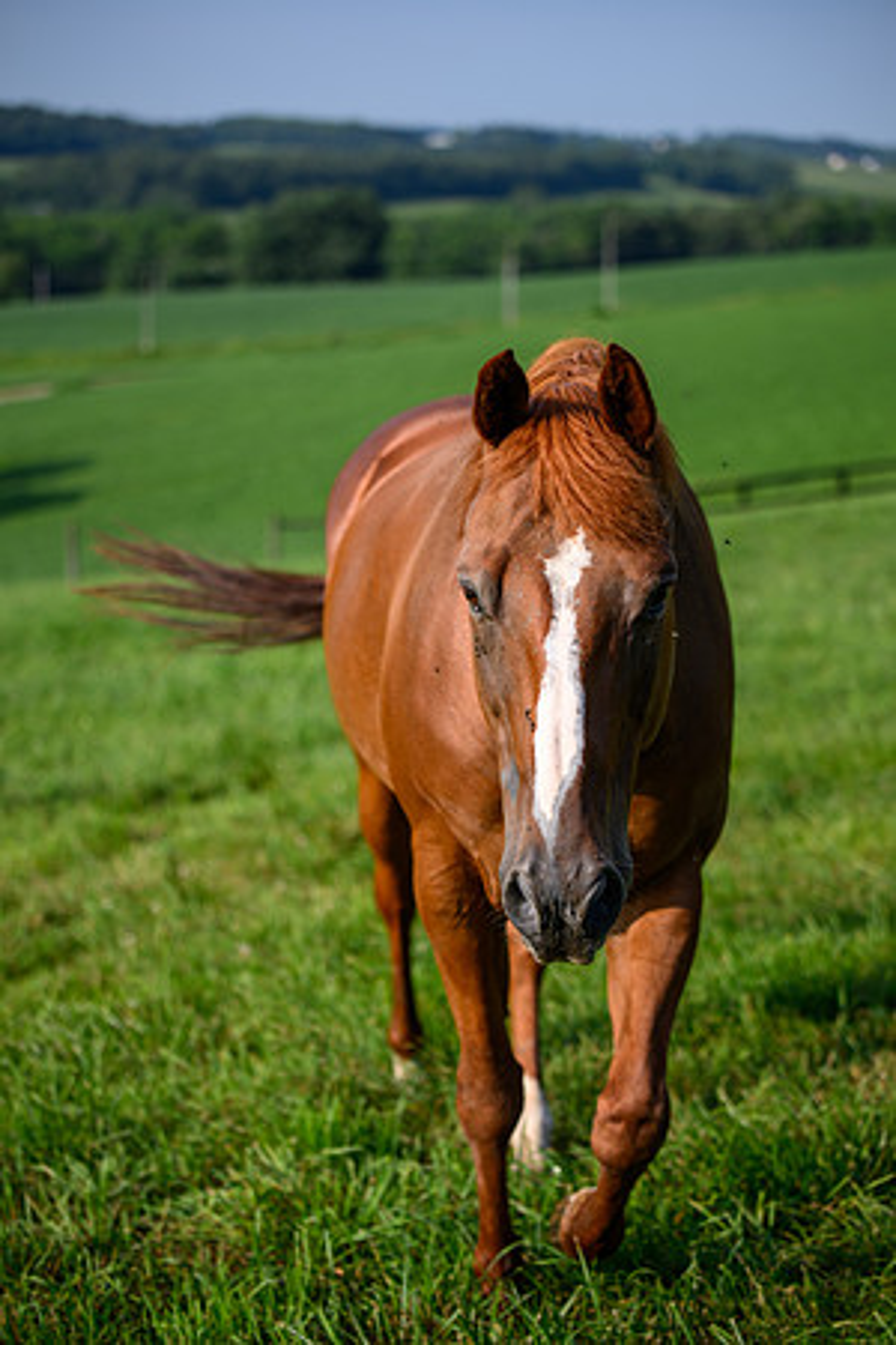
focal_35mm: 70
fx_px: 2613
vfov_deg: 28.8
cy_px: 672
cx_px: 448
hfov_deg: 19.5
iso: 100
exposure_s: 1/1250
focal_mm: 70
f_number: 2.8
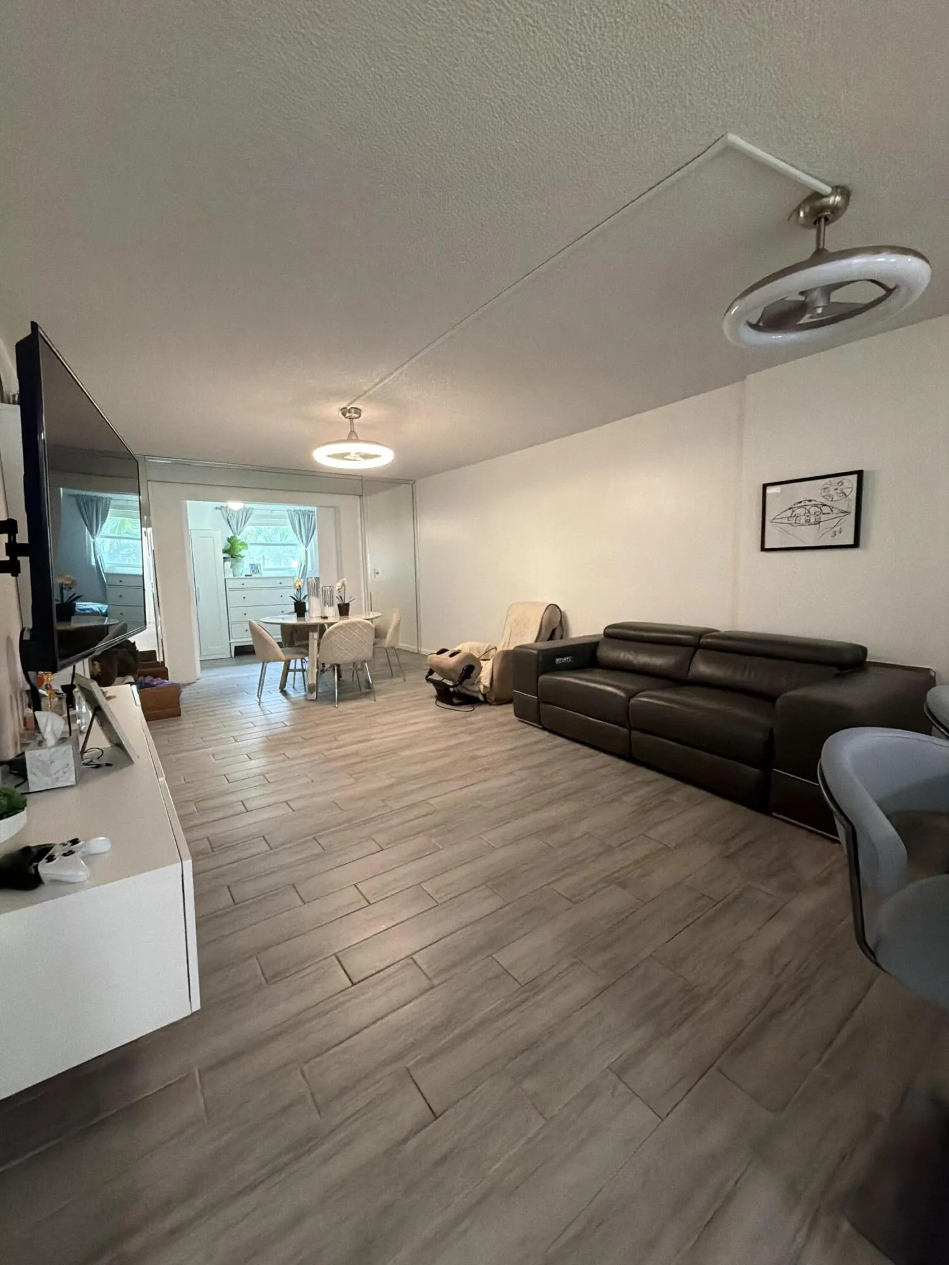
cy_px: 632
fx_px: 512
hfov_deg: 85.7
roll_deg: +0.7
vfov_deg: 102.1
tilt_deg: -7.0
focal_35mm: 14
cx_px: 474
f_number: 2.2
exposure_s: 1/60
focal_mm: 2.22
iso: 800
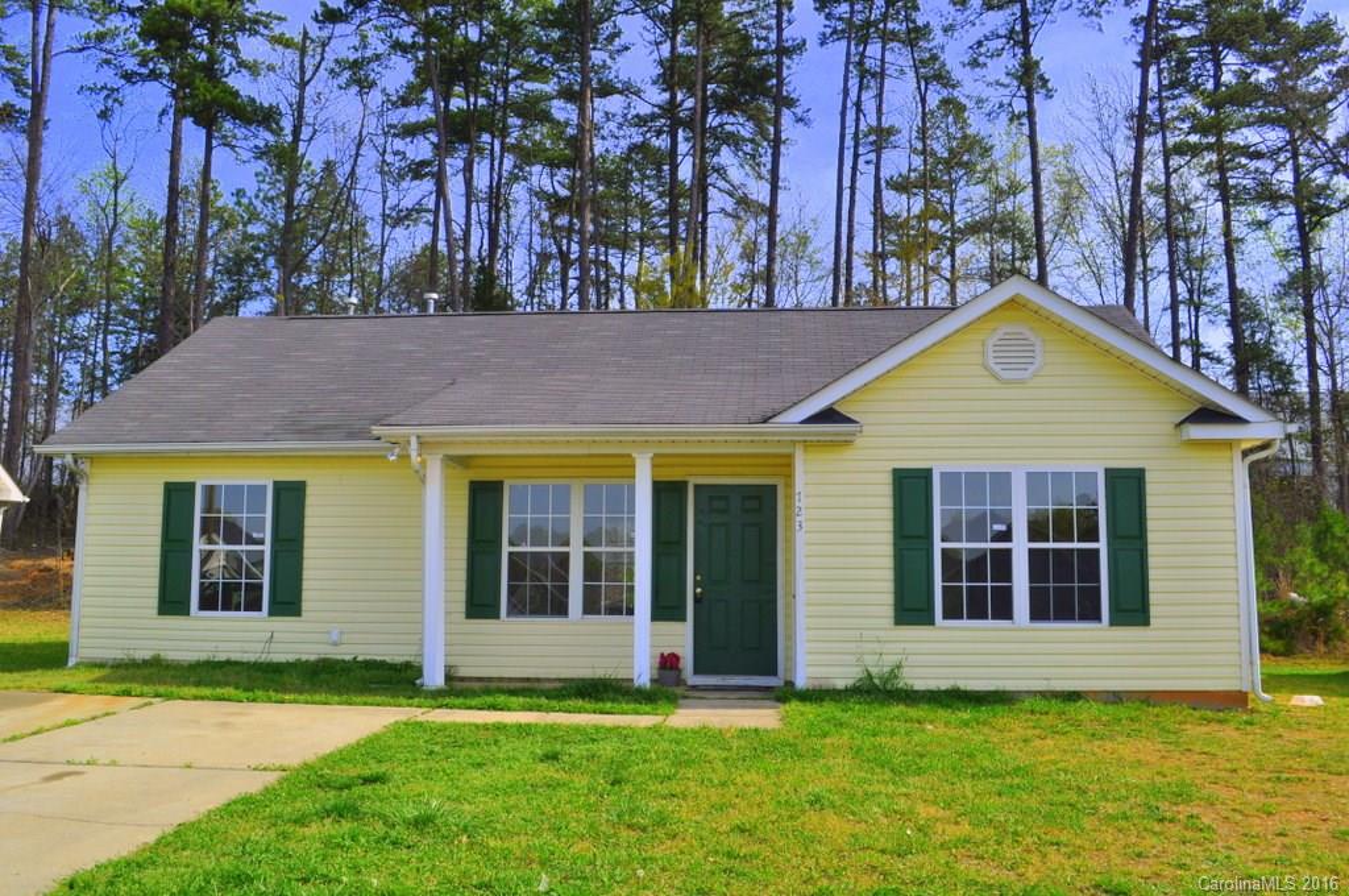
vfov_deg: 39.9
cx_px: 674
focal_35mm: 33
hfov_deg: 57.3
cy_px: 448
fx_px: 1235
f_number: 13
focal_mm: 22
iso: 200
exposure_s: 1/250
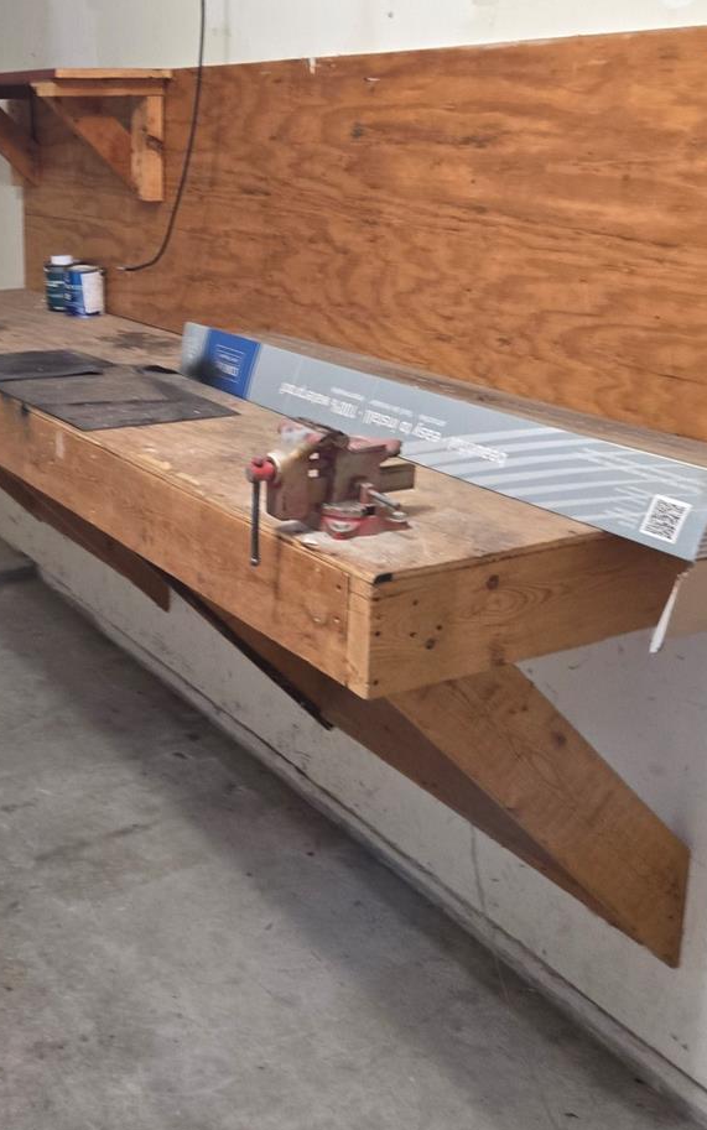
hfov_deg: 30.0
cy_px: 394
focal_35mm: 41
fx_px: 1263
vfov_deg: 47.6
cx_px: 83
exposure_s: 1/12
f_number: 1.8
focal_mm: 5.4
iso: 320
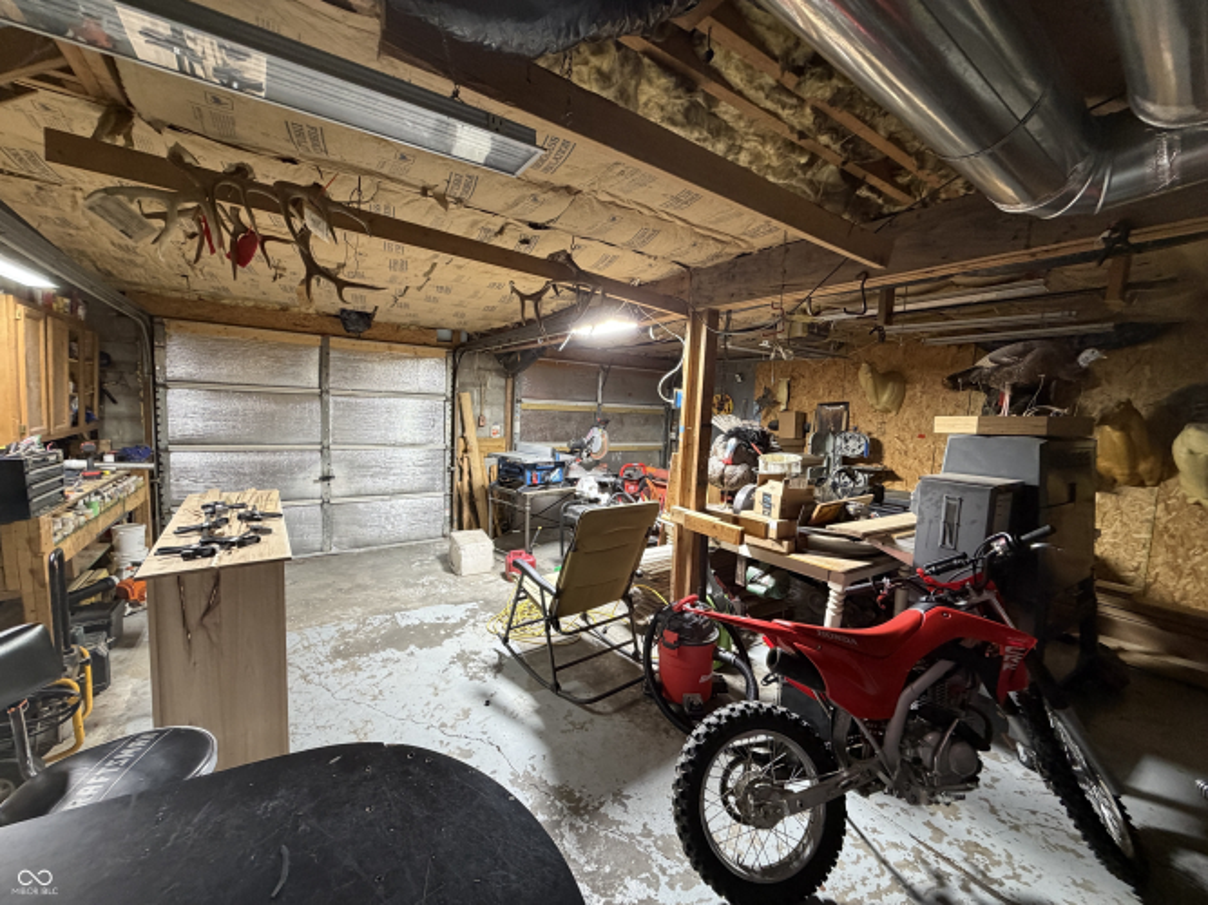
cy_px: 452
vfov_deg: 85.7
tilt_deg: -5.6
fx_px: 488
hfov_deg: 102.1
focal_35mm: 14
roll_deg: -2.7
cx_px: 604
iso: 320
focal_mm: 2.22
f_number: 2.2
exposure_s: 1/60
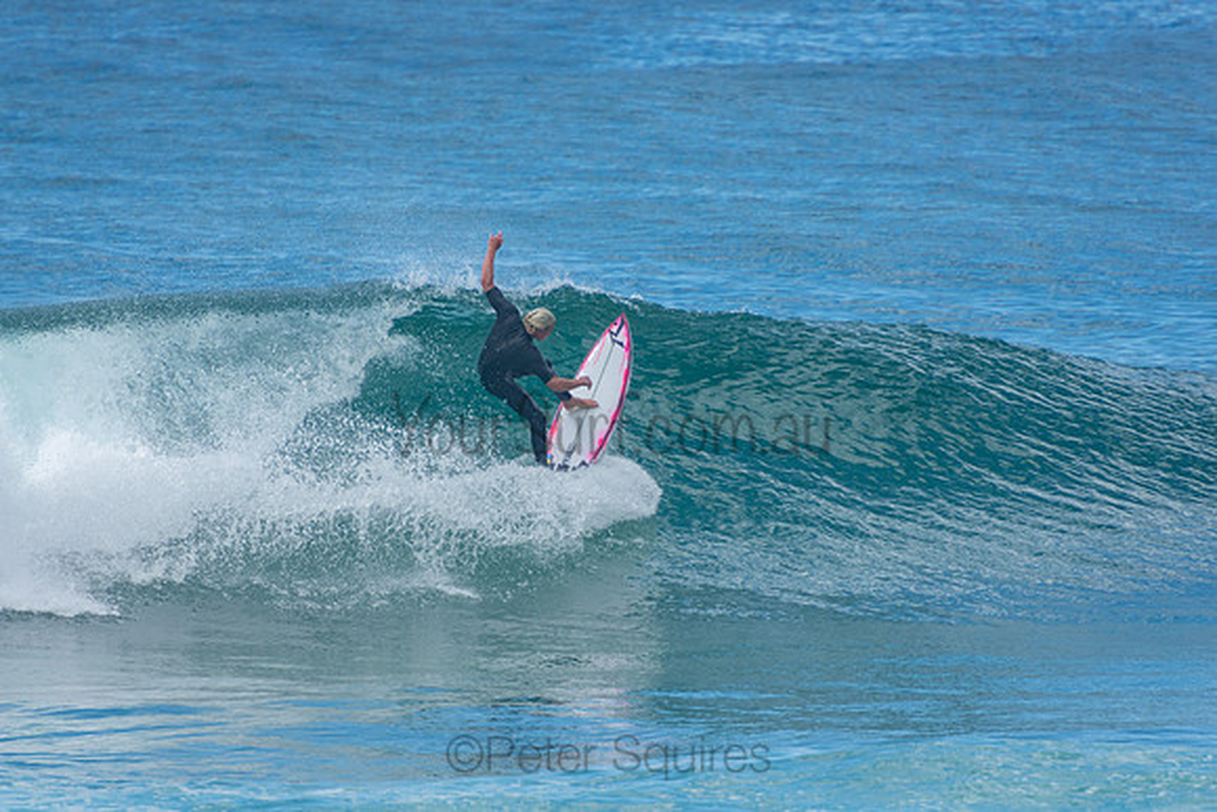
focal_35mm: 600
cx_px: 608
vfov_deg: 2.3
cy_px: 406
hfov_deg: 3.4
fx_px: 20287
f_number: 5.6
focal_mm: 400
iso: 280
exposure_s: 1/1250
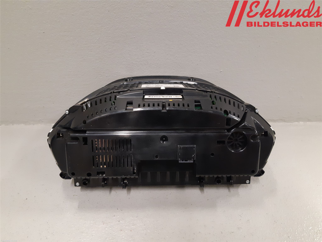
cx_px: 161
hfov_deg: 67.3
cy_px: 121
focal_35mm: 26
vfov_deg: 53.1
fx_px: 242
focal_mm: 3.93
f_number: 1.7
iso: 250
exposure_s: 1/50
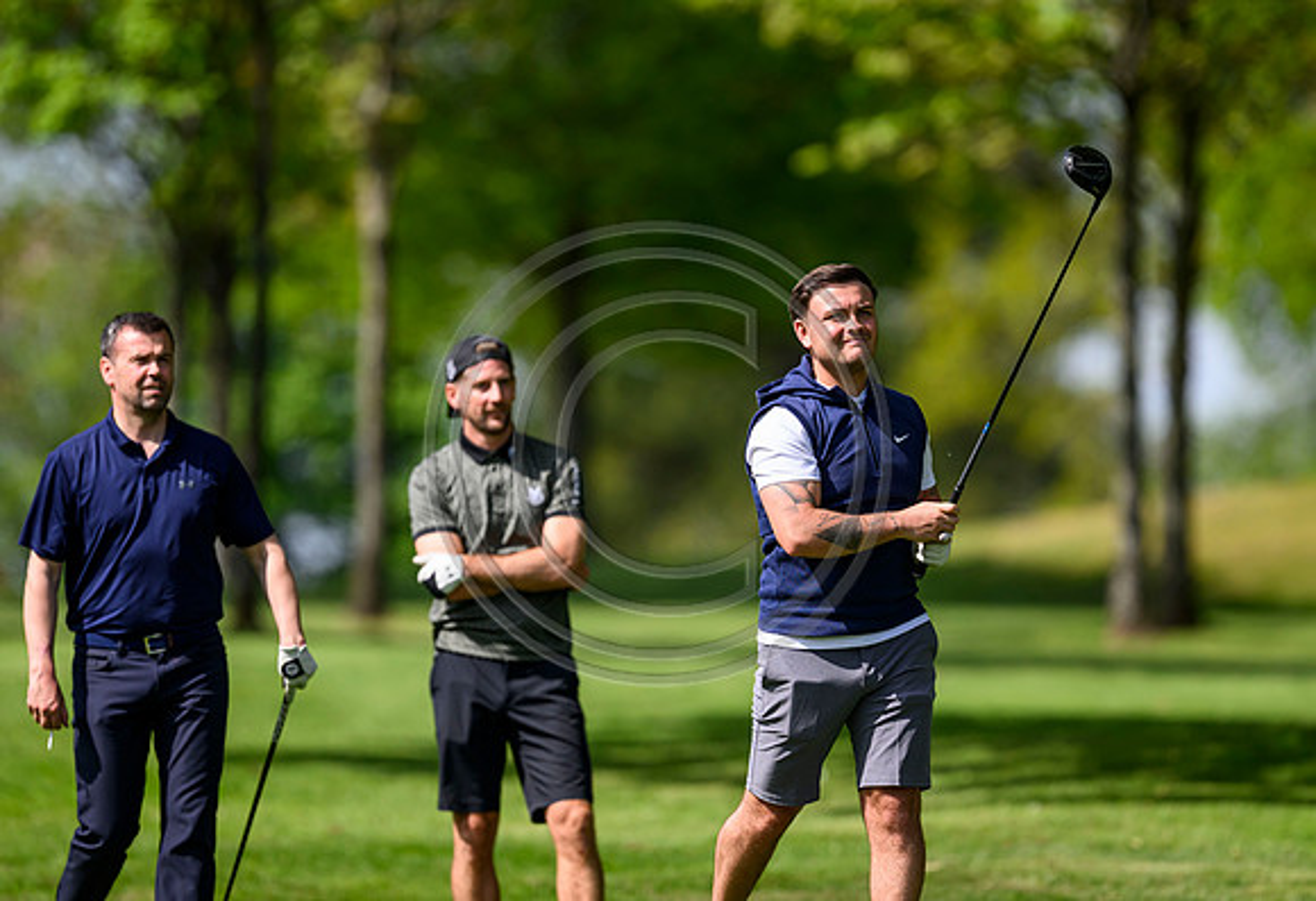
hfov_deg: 4.4
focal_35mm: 461
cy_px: 392
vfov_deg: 3.0
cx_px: 764
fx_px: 16976
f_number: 3.5
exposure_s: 1/5000
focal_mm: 400
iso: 500
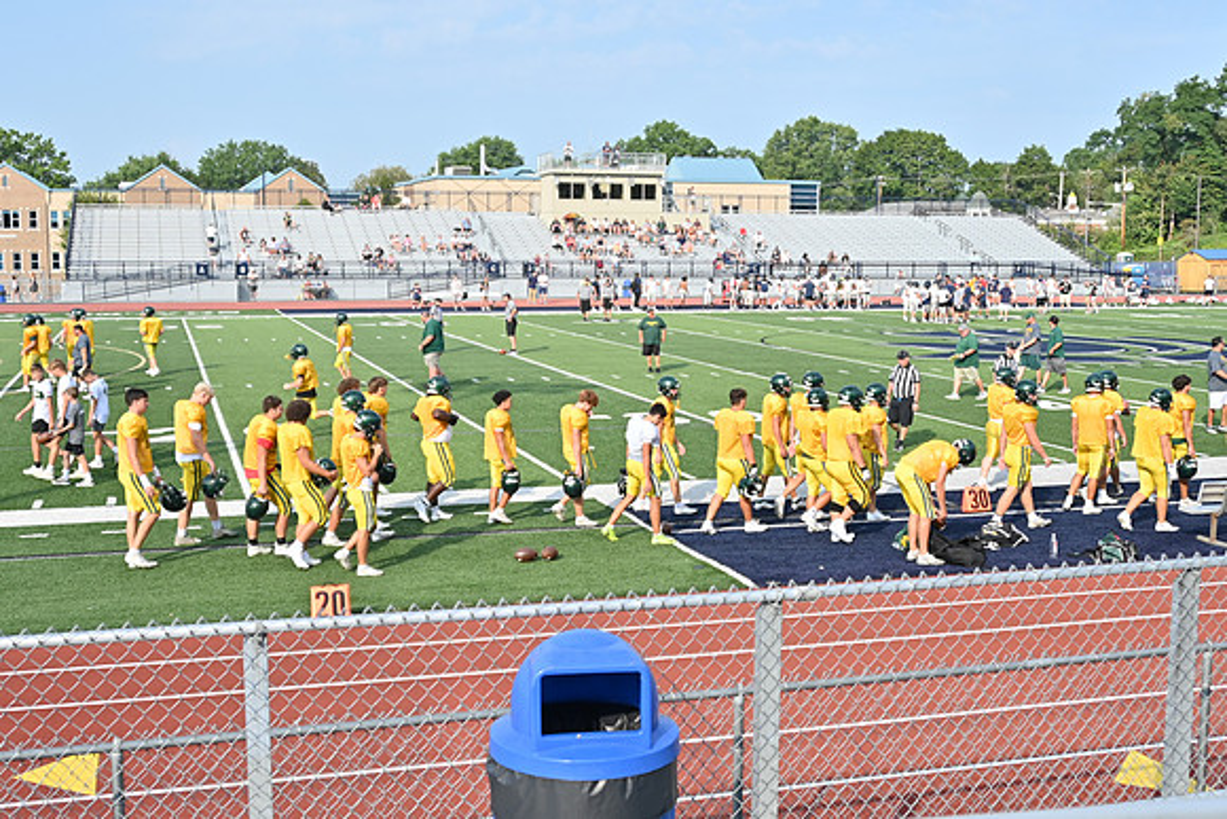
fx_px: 1432
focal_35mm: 42
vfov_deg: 31.9
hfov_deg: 46.4
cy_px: 410
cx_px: 614
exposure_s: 1/800
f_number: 3.5
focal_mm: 28
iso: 100
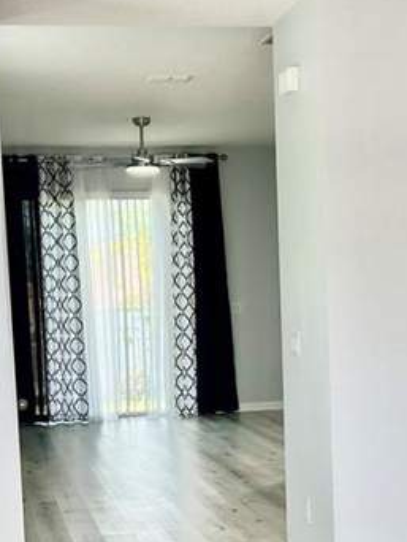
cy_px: 428
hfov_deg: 18.2
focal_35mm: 81
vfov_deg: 23.8
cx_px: 266
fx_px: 1268
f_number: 1.5
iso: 50
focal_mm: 5.7
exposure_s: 1/120
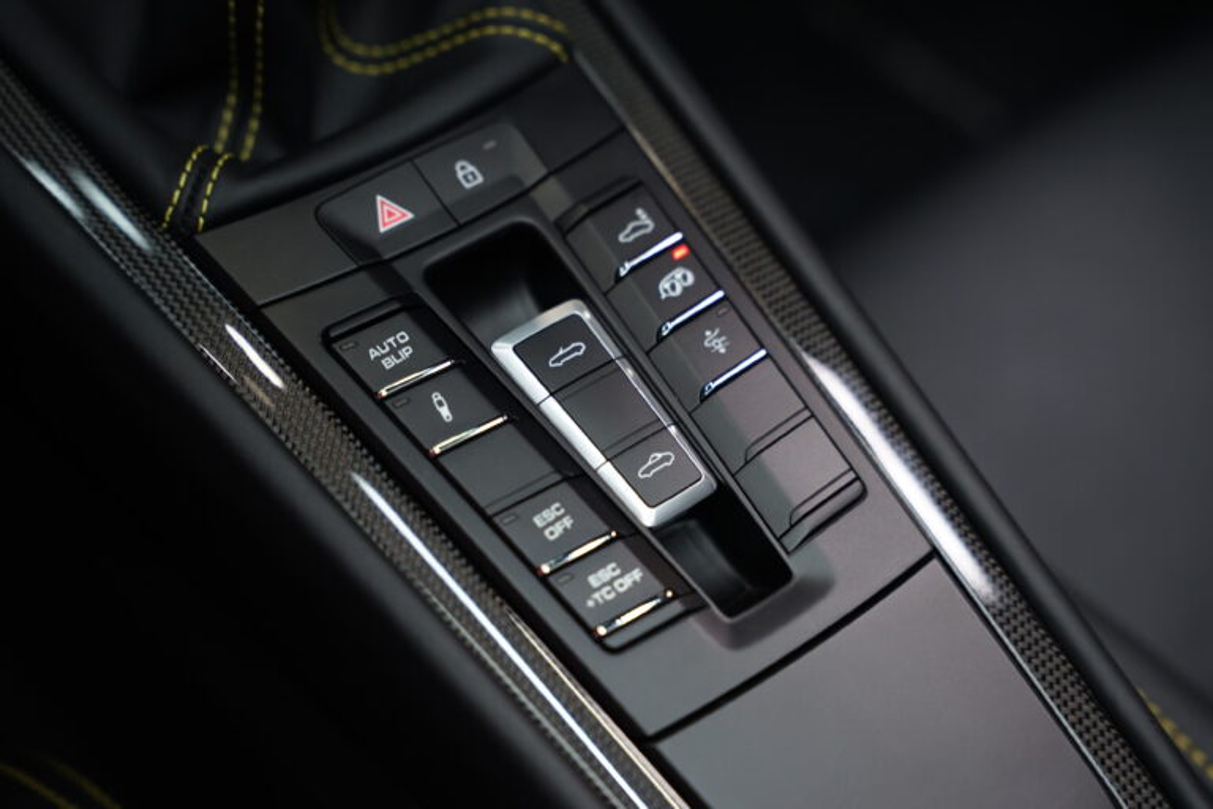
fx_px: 2358
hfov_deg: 28.8
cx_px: 606
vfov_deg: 19.5
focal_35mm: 70
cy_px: 404
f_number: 2.8
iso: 800
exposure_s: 1/80
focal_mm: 70
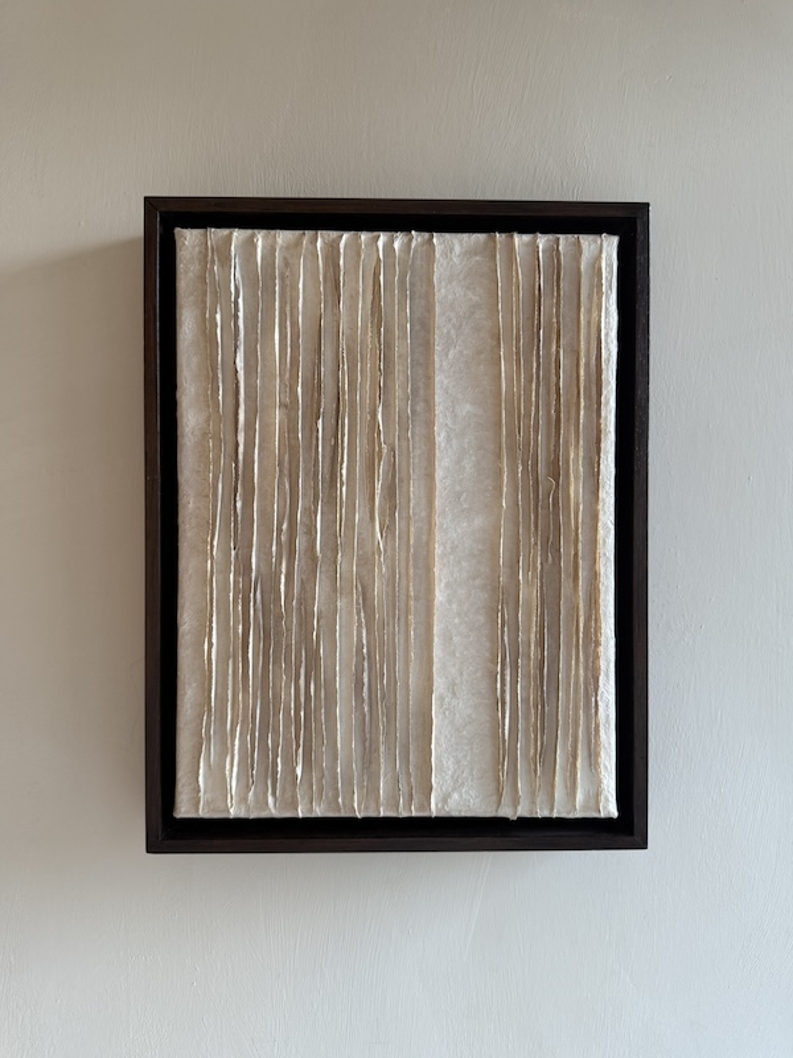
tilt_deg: -0.4
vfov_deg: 71.6
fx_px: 733
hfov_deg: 56.8
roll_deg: +0.8
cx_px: 396
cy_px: 529
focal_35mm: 24
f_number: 1.78
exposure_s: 1/121
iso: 200
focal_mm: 6.76
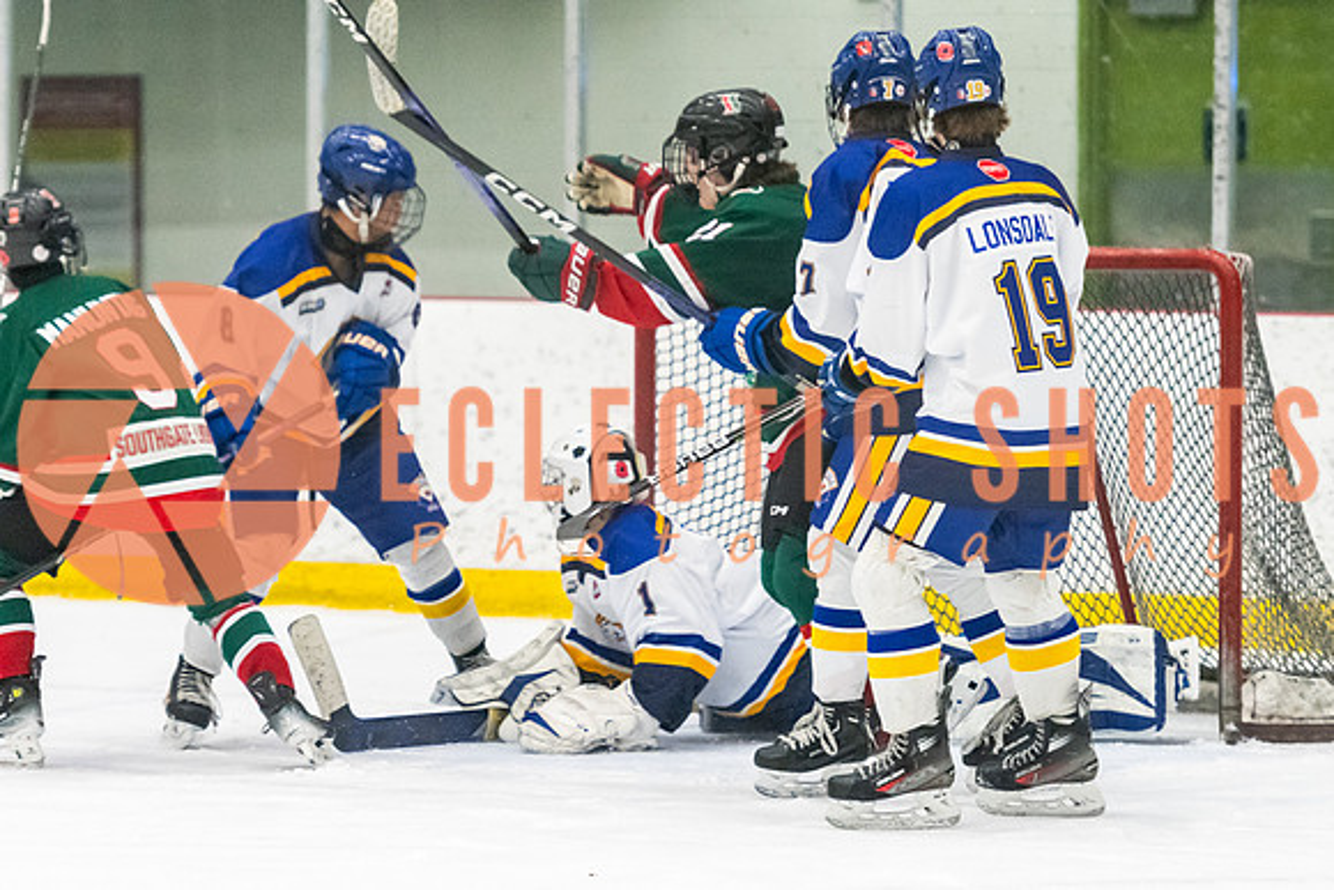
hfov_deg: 8.8
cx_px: 627
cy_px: 677
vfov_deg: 5.9
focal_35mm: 233
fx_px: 8640
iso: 4000
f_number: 2.8
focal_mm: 140
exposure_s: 1/800
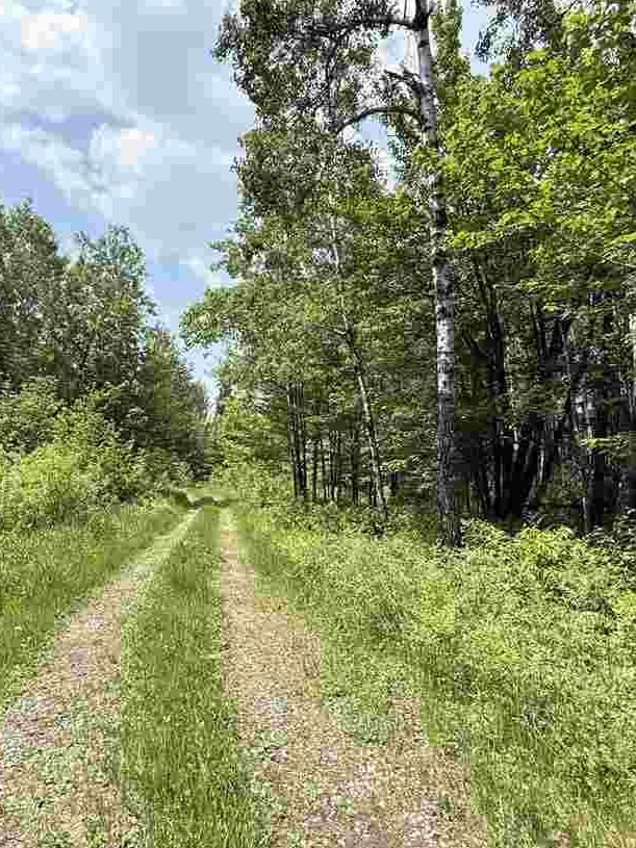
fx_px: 539
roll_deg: -1.0
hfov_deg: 61.0
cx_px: 287
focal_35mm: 22
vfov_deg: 76.2
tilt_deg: +1.3
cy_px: 464
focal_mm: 2.22
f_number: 2.2
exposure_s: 1/1050
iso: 64
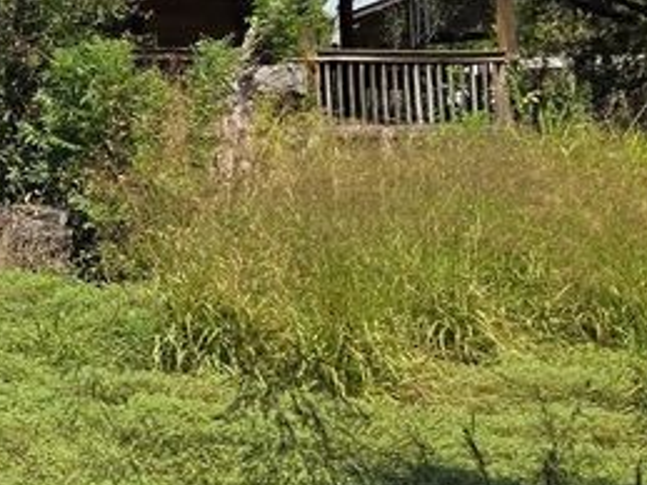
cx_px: -440
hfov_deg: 18.1
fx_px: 1700
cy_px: 25
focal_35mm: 91
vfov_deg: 16.0
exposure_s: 1/722
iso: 12
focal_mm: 6.3
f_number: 1.7
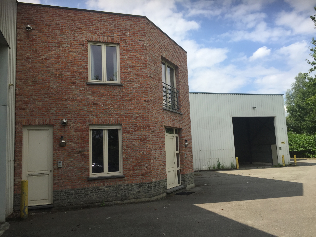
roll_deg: +2.8
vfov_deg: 48.2
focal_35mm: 29
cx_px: 158
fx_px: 265
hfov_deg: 61.7
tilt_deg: +6.6
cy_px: 118
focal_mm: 4.15
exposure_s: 1/1883
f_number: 2.2
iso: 32
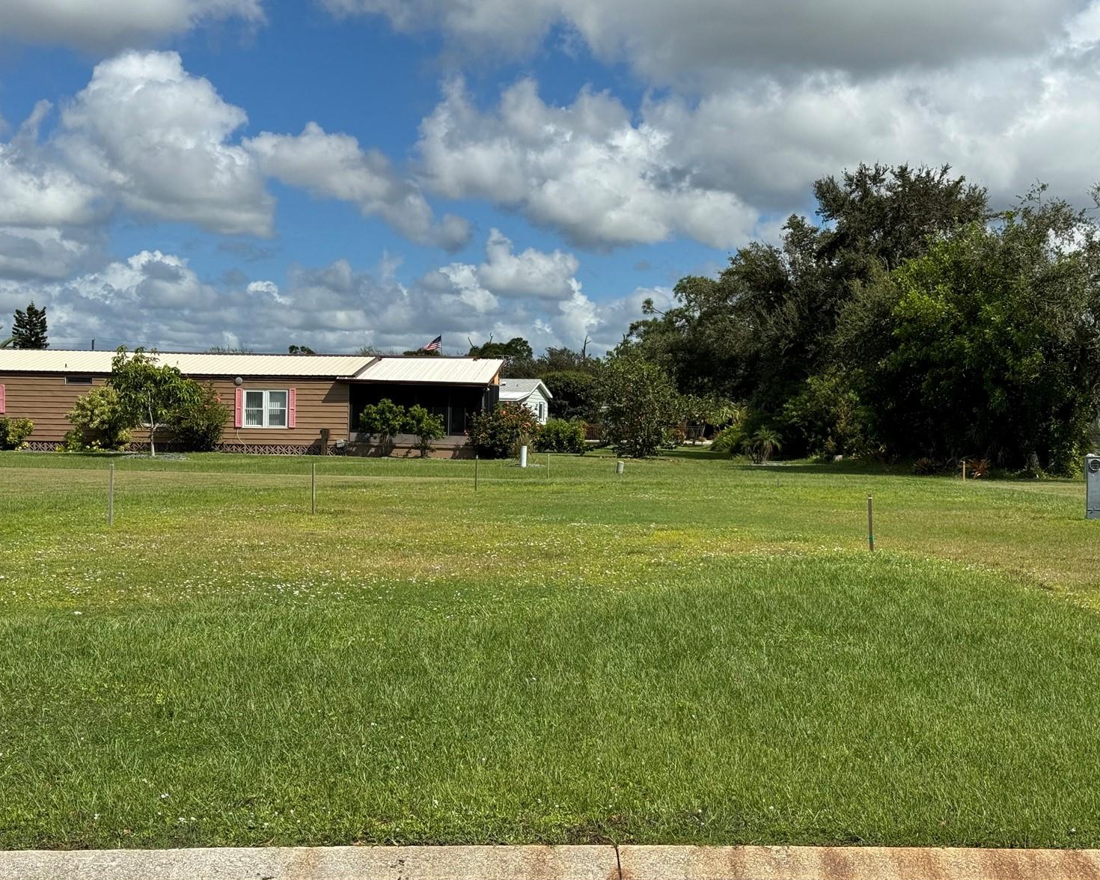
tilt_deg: -1.0
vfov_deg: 29.7
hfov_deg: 36.6
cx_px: 593
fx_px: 1660
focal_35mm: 51
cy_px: 438
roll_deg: -0.7
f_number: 1.78
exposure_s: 1/7092
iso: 64
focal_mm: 6.76
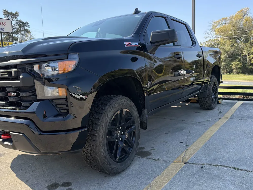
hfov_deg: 61.4
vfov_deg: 48.2
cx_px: 108
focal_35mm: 29
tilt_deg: -5.6
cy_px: 93
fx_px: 212
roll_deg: +1.1
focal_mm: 6.76
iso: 100
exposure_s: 1/2611
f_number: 1.78
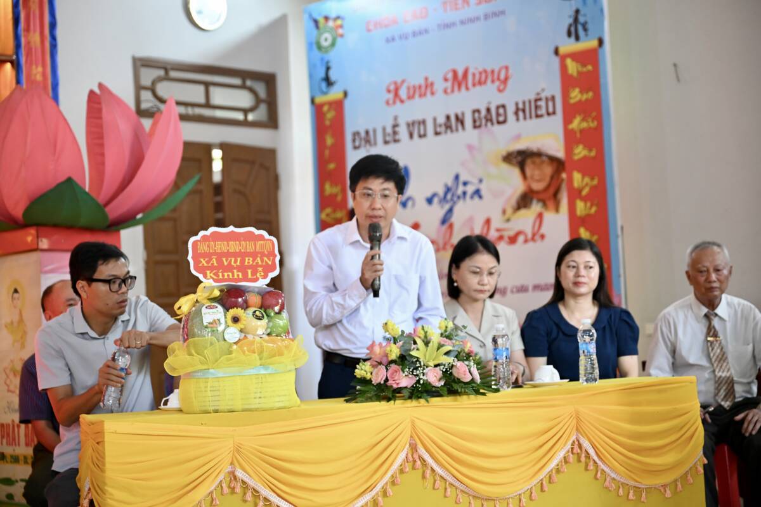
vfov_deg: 20.6
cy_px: 254
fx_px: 1395
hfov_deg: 30.5
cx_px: 380
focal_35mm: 66
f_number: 2.8
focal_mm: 66
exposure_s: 1/320
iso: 2500
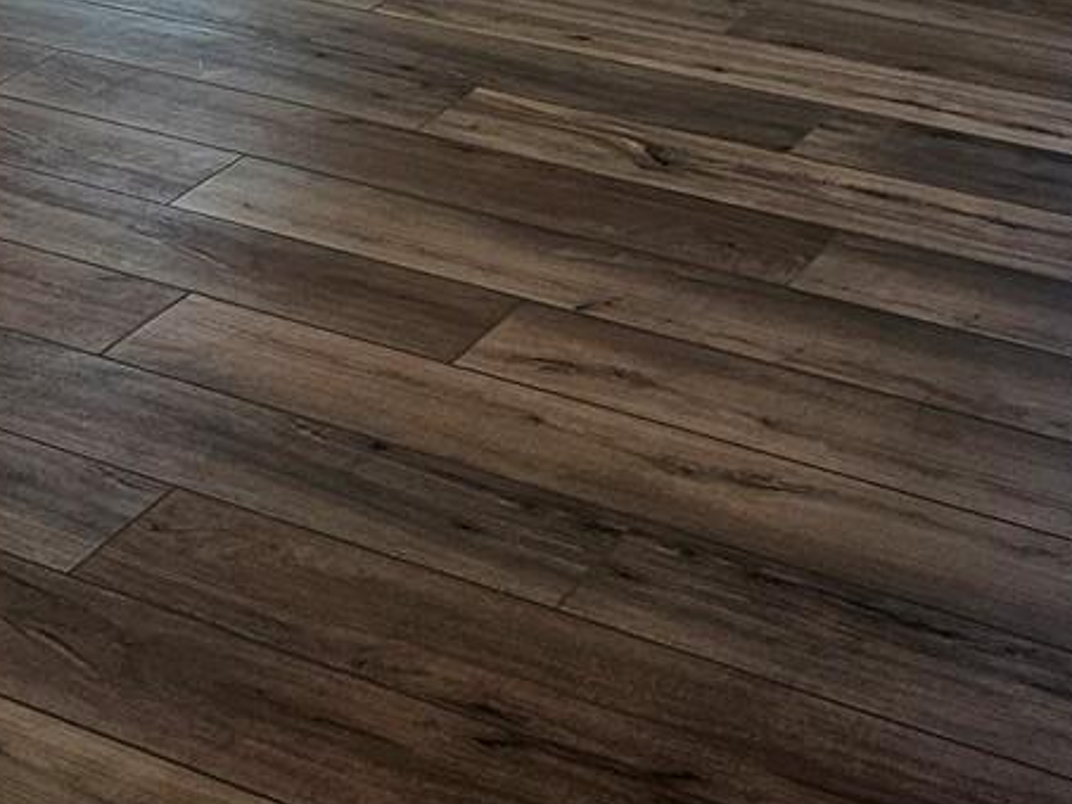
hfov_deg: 23.0
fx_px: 2632
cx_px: 462
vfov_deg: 15.4
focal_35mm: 85
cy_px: -553
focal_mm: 5
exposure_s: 1/120
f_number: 1.8
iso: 80
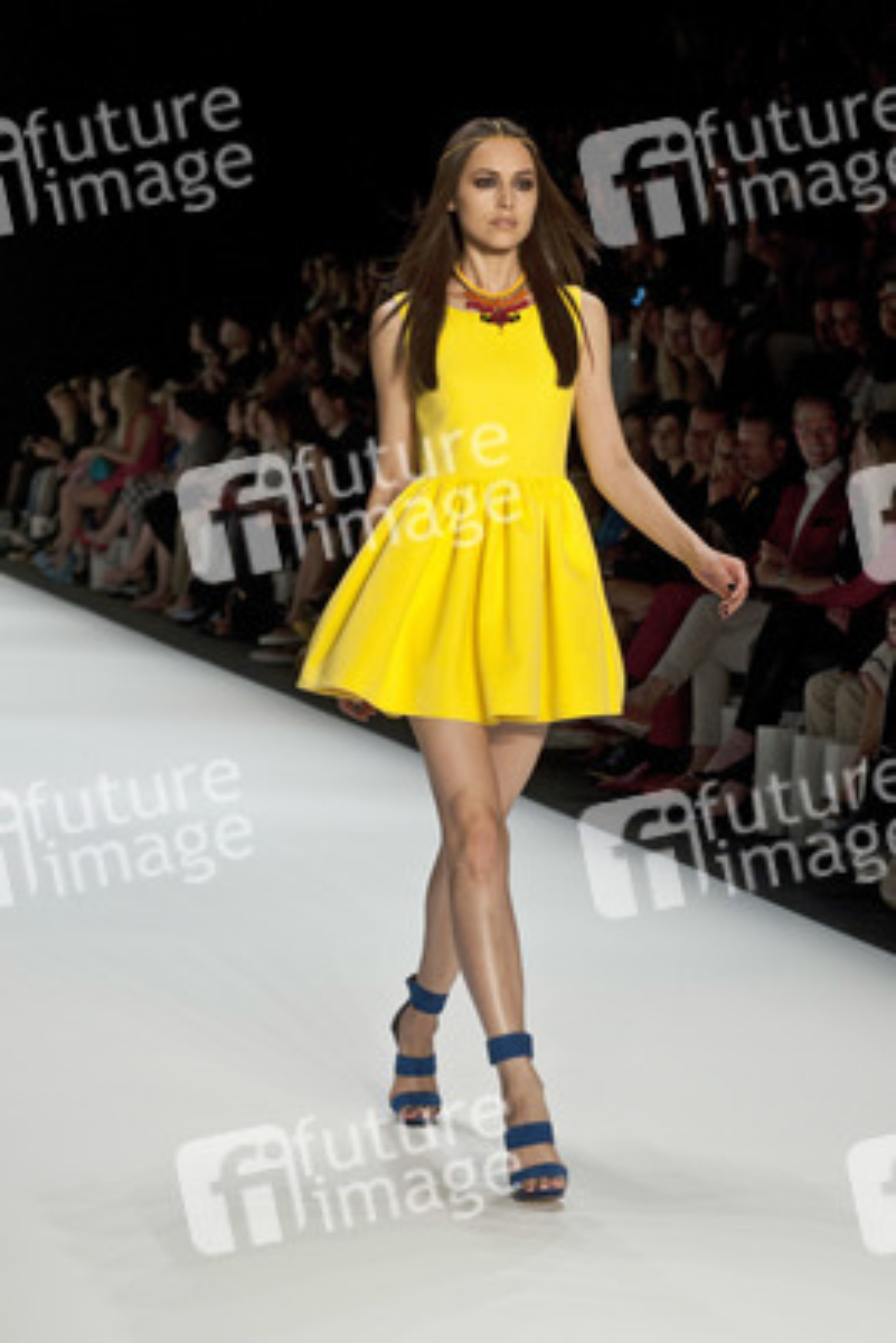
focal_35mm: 100
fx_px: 3730
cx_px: 448
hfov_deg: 13.7
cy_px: 672
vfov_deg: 20.4
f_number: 7.1
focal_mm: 100
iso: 1600
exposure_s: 1/250
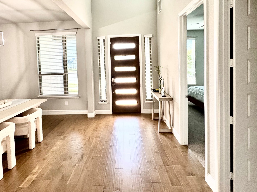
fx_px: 148
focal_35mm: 20
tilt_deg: -1.7
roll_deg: +1.2
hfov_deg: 81.5
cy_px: 69
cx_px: 116
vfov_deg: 64.7
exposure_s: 1/120
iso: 250
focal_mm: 2.22
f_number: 2.2
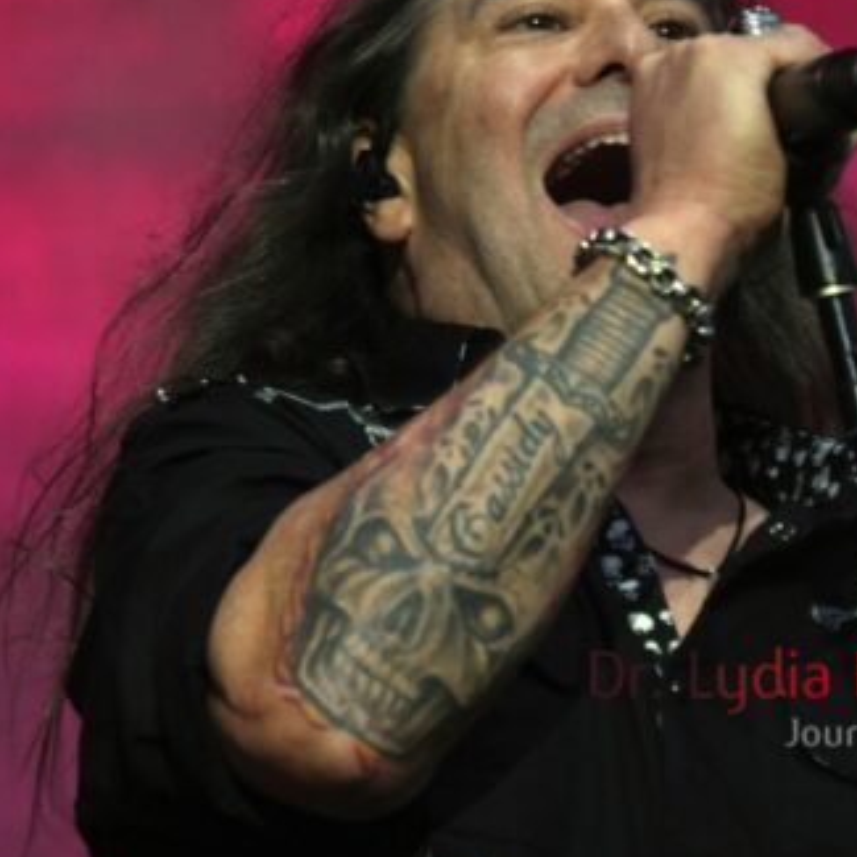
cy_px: 298
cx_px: 348
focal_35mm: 527
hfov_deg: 3.3
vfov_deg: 3.3
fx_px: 14761
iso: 1250
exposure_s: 1/320
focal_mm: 175
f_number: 6.3
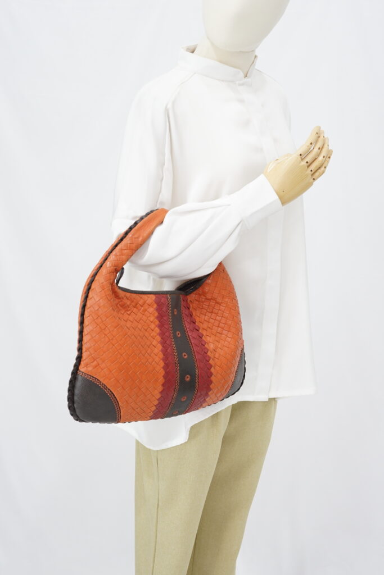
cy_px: 288
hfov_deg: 27.0
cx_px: 192
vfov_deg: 39.6
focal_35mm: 50
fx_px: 800
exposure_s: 1/8
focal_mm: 50
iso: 640
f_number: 6.3
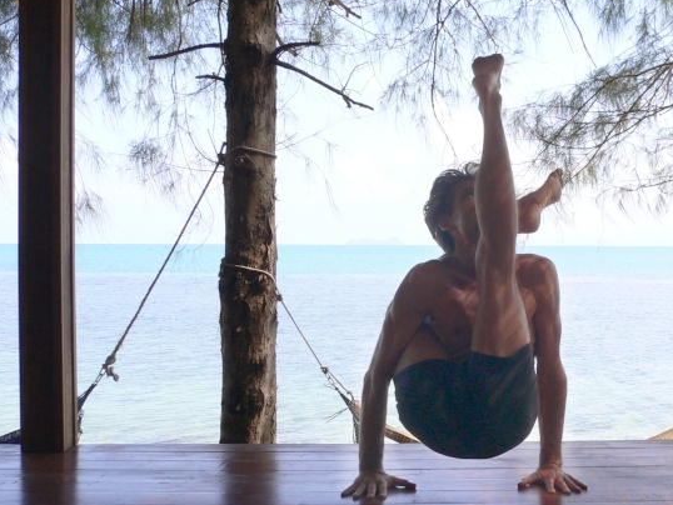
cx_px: 455
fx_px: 1011
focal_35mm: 52
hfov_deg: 36.4
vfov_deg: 28.1
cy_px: 259
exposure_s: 1/160
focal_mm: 5.8
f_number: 5.6
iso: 80
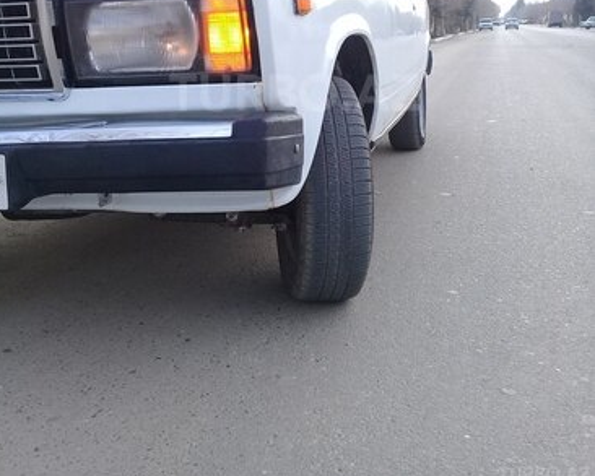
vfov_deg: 35.3
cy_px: 93
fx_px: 722
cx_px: 294
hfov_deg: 44.8
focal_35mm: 41
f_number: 2.2
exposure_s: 1/280
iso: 50
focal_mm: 3.3
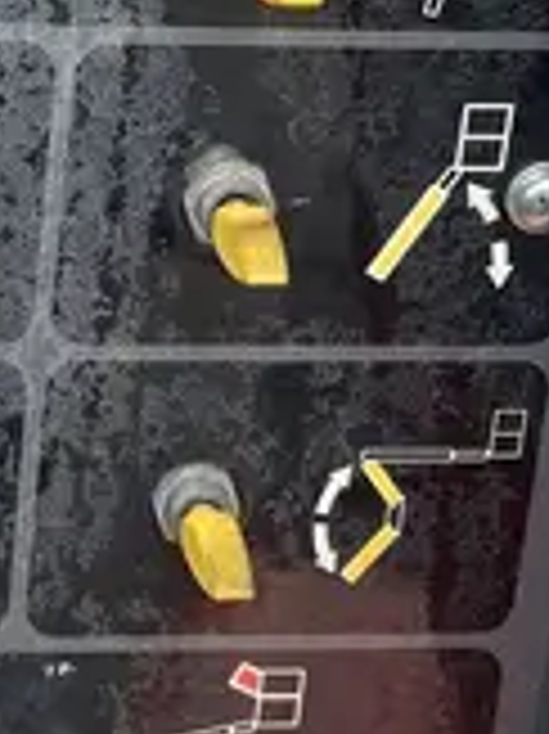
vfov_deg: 16.7
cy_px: 97
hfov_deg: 12.4
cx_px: -54
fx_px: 2477
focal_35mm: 117
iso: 50
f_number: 1.5
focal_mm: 5.7
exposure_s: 1/260
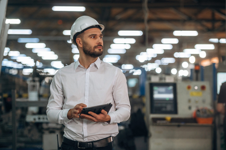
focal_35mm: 116
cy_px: 75
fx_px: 728
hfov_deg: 17.7
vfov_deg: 11.8
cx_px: 113
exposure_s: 1/250
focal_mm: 116
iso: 1600
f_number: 2.8
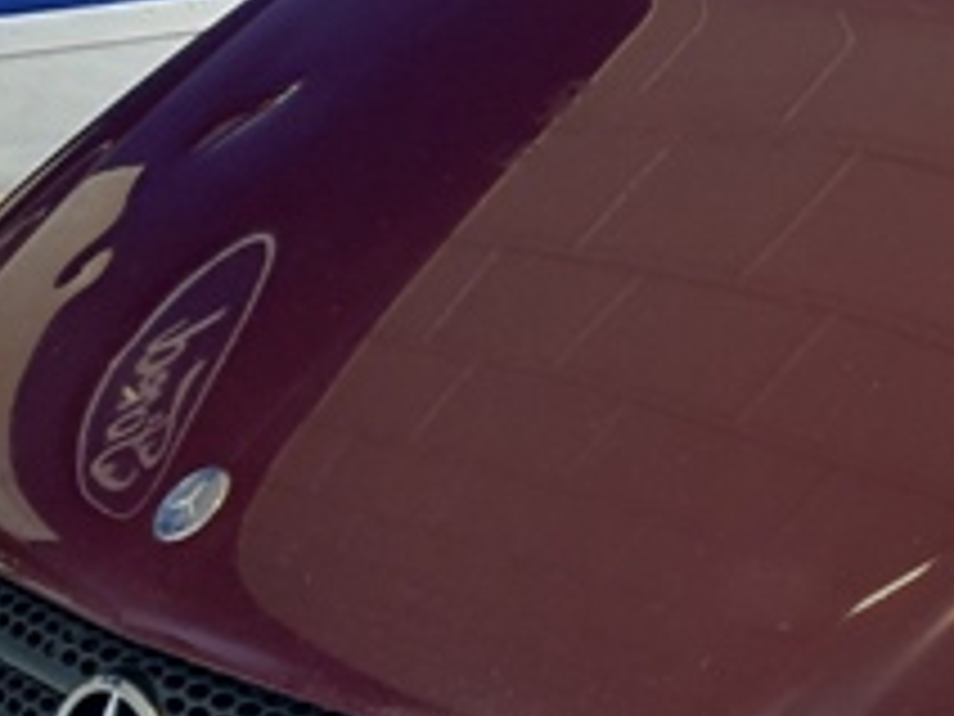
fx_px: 2701
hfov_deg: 17.7
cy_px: 405
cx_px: 1485
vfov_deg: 15.1
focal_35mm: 98
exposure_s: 1/50
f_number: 1.8
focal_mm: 4
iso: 64
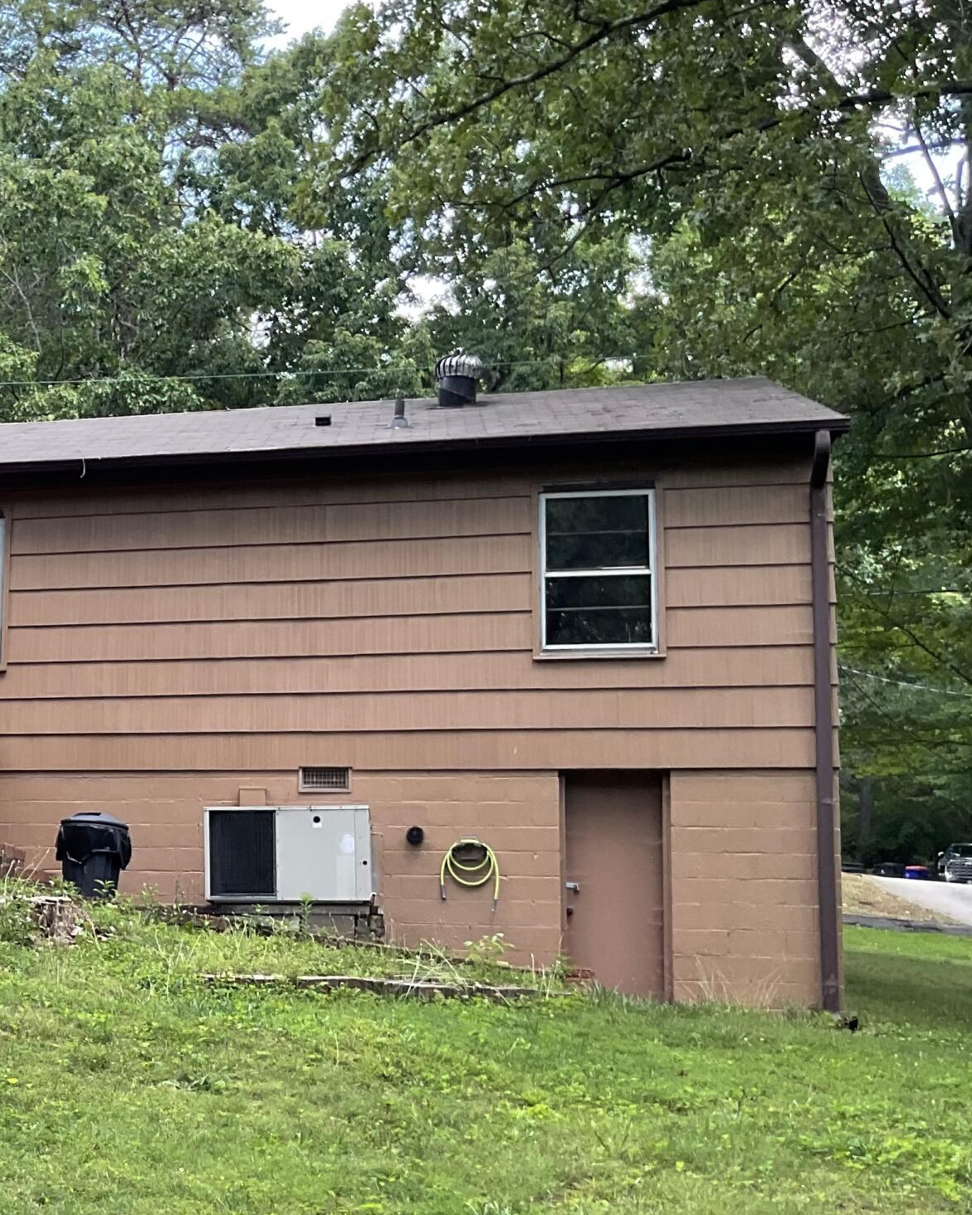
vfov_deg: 32.3
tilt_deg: +6.6
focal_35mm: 58
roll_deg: -2.2
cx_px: -217
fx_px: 2086
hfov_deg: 23.7
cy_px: 763
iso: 16
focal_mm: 3
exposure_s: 1/120
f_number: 1.8
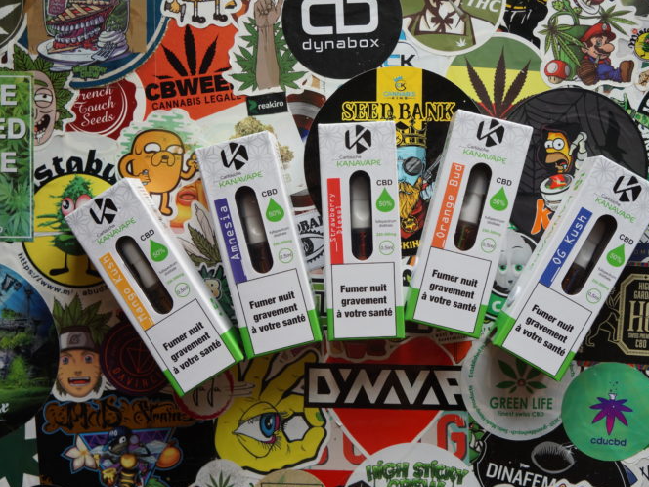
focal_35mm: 40
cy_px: 247
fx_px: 750
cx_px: 343
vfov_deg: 36.0
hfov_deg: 46.8
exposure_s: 1/125
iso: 400
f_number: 5
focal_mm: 24
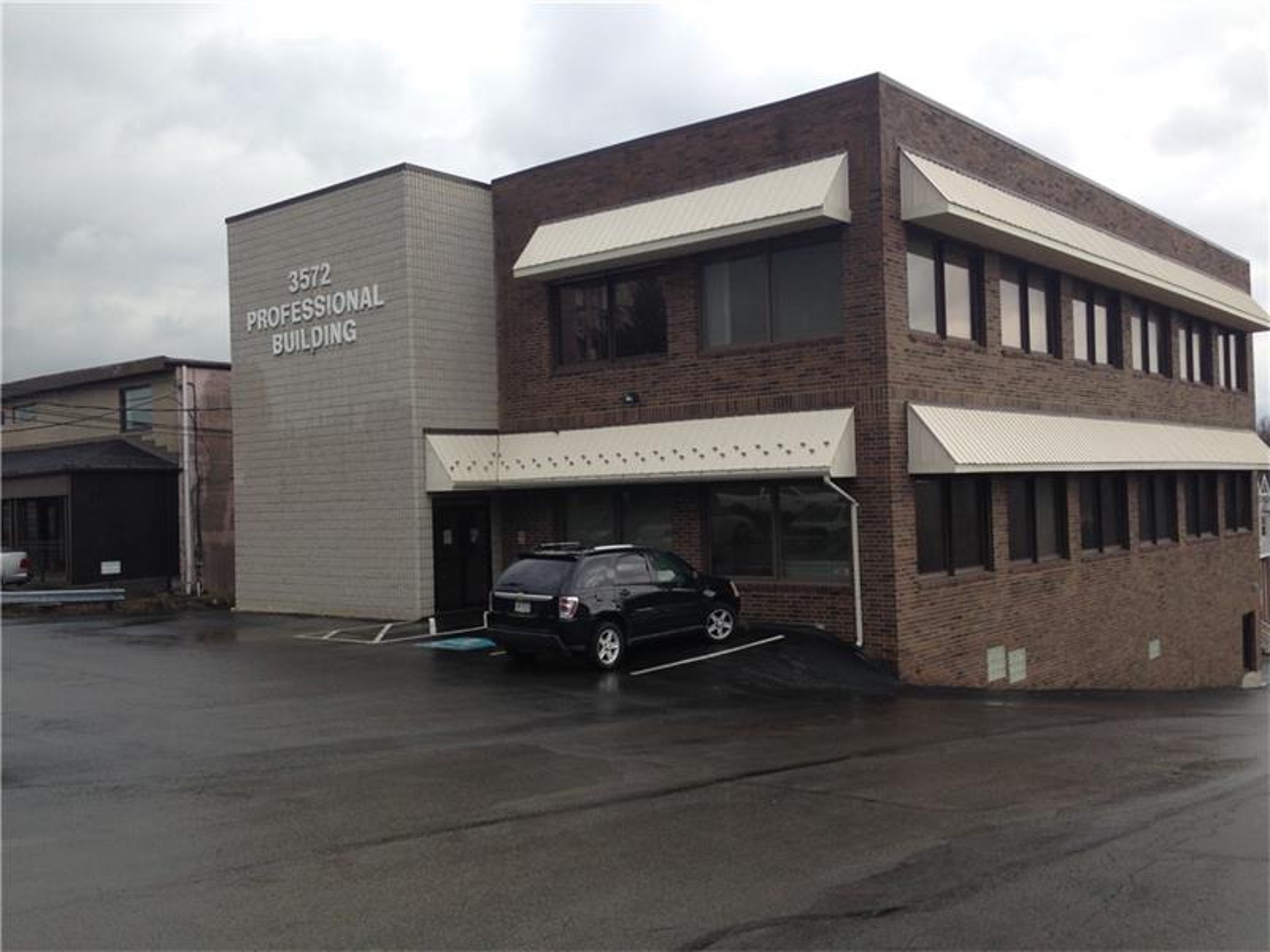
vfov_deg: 42.9
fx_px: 1211
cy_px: 476
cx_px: 635
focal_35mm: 33
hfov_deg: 55.4
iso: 50
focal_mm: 4.12
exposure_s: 1/274
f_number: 2.4
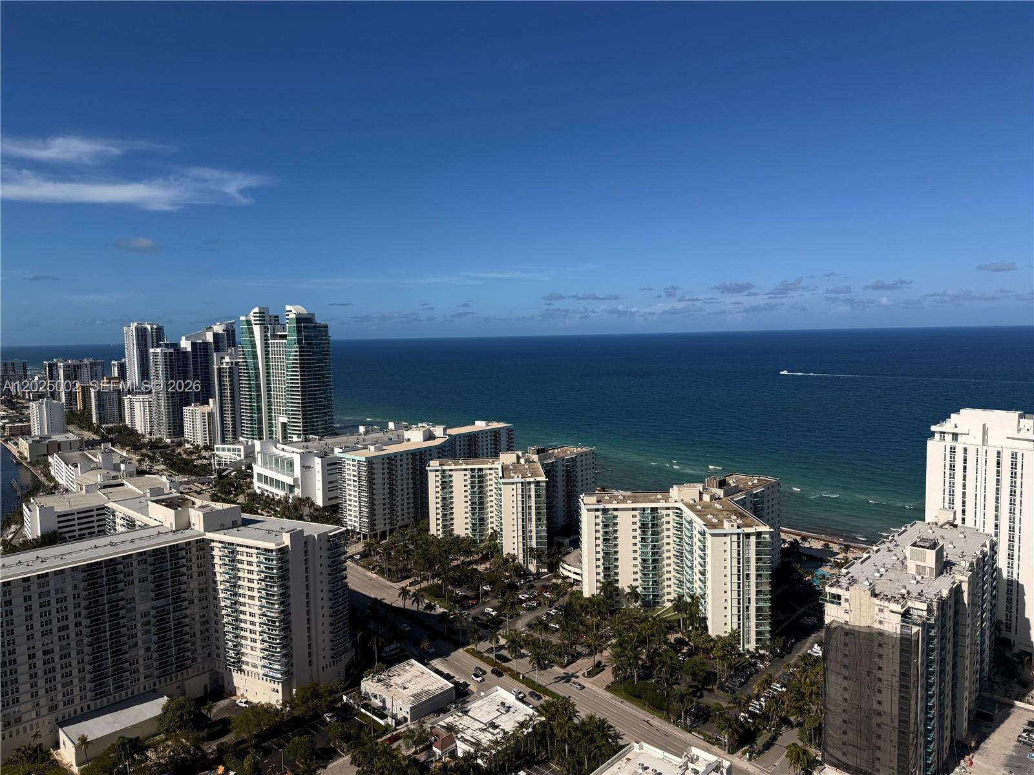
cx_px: 517
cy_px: 388
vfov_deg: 56.8
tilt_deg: -3.5
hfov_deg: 71.6
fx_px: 717
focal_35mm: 24
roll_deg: +1.7
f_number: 1.78
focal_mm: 6.76
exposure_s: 1/8130
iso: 80
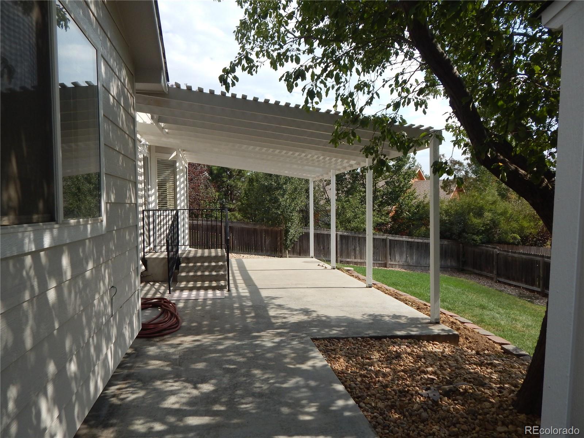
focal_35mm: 22
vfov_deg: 61.1
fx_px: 371
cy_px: 219
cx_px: 292
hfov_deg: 76.4
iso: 125
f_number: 6
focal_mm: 4
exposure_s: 1/500
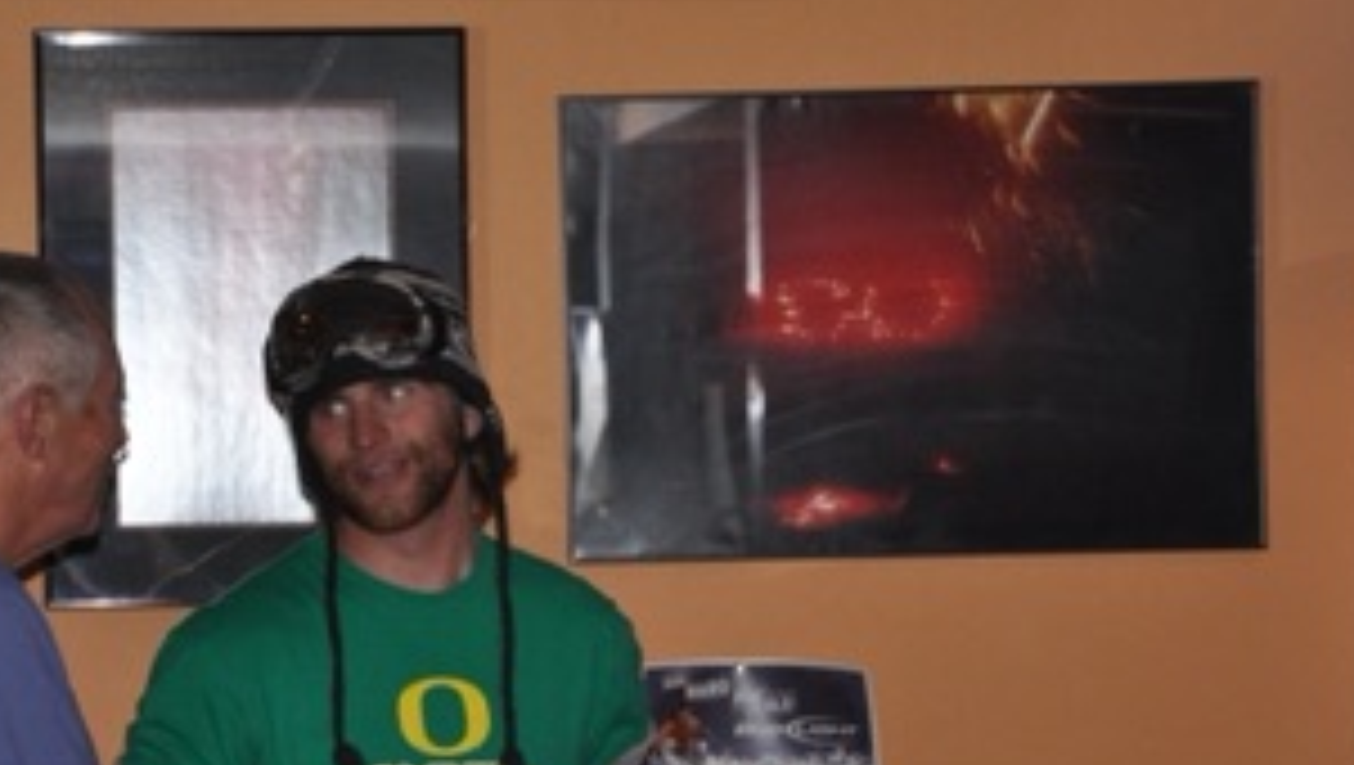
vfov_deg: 6.1
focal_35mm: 200
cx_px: 589
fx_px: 7188
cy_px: 466
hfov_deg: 10.8
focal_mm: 80
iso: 800
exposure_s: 1/60
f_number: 5.3
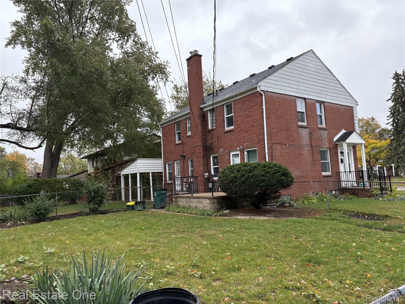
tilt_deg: +4.9
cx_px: 202
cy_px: 152
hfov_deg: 67.3
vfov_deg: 53.1
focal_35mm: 26
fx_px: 304
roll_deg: +1.8
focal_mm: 5.96
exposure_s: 1/1393
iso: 64
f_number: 1.6
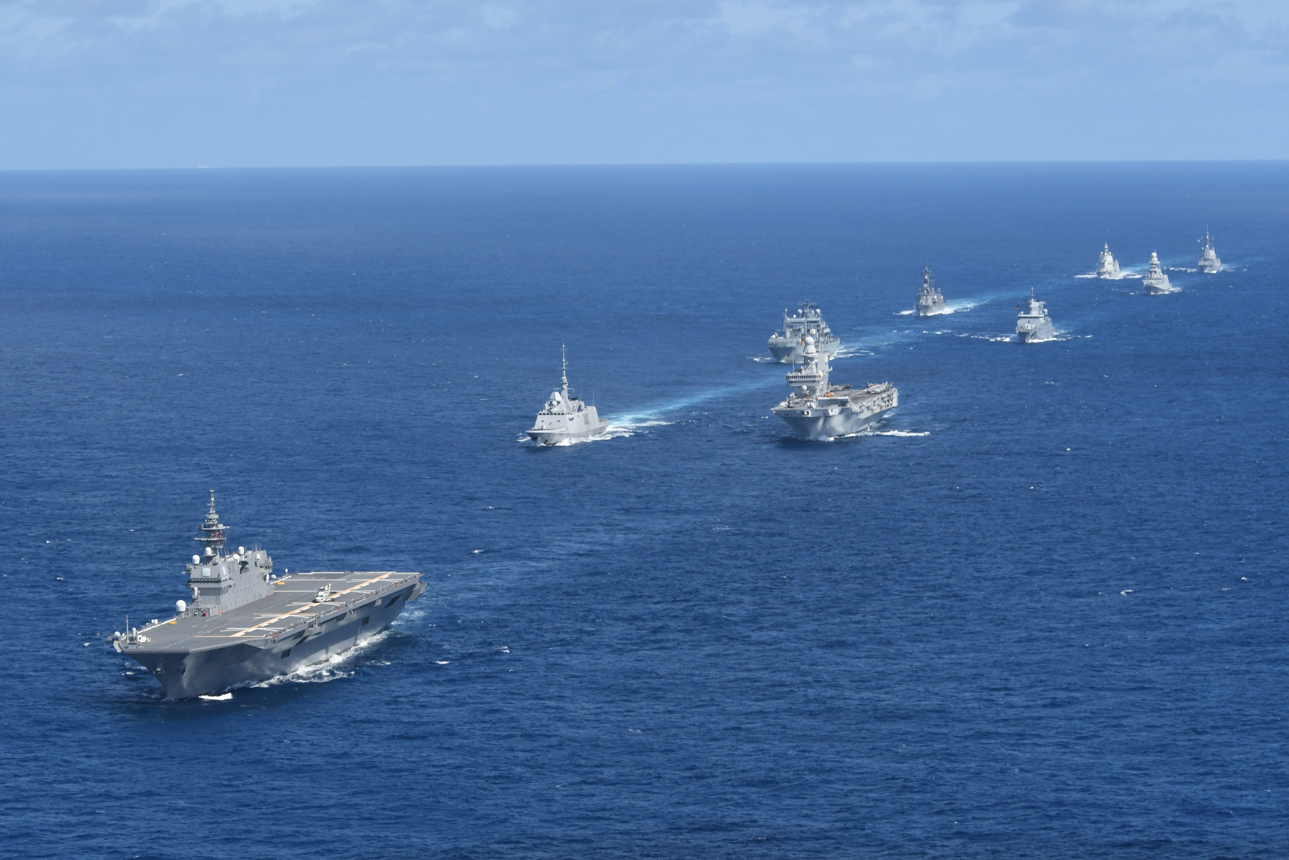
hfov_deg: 13.1
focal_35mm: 157
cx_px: 644
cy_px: 430
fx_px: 5621
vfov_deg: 8.7
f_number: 14
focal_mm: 105
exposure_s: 1/640
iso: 500
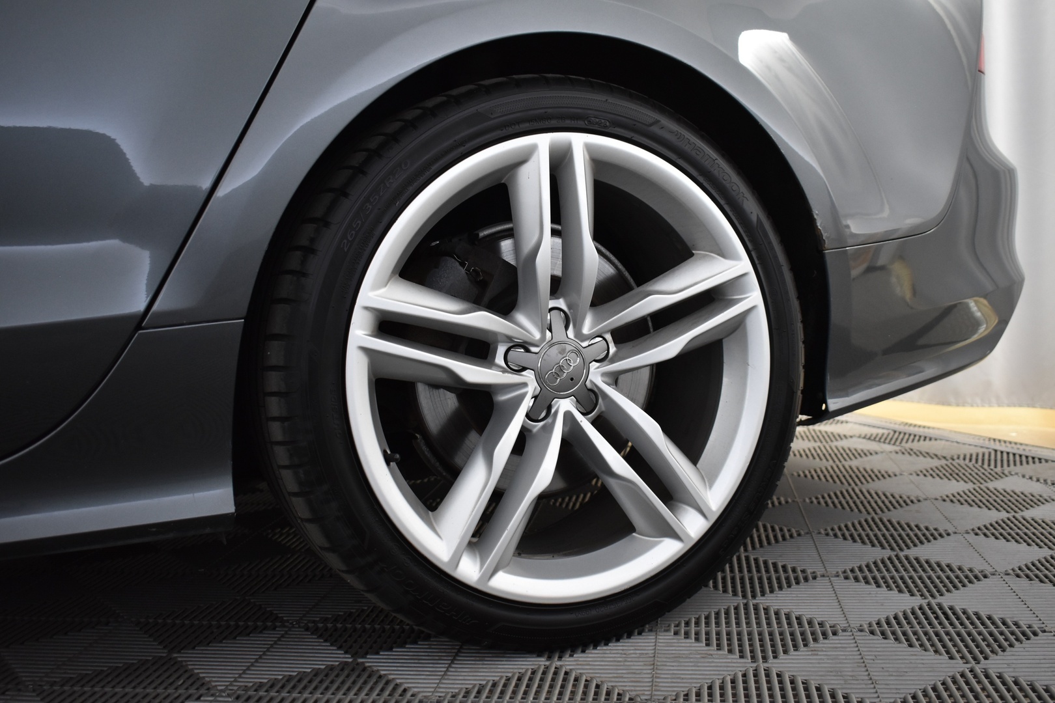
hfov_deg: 51.3
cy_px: 352
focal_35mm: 38
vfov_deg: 35.5
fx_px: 1099
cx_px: 528
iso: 900
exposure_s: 1/40
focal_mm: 25
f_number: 4
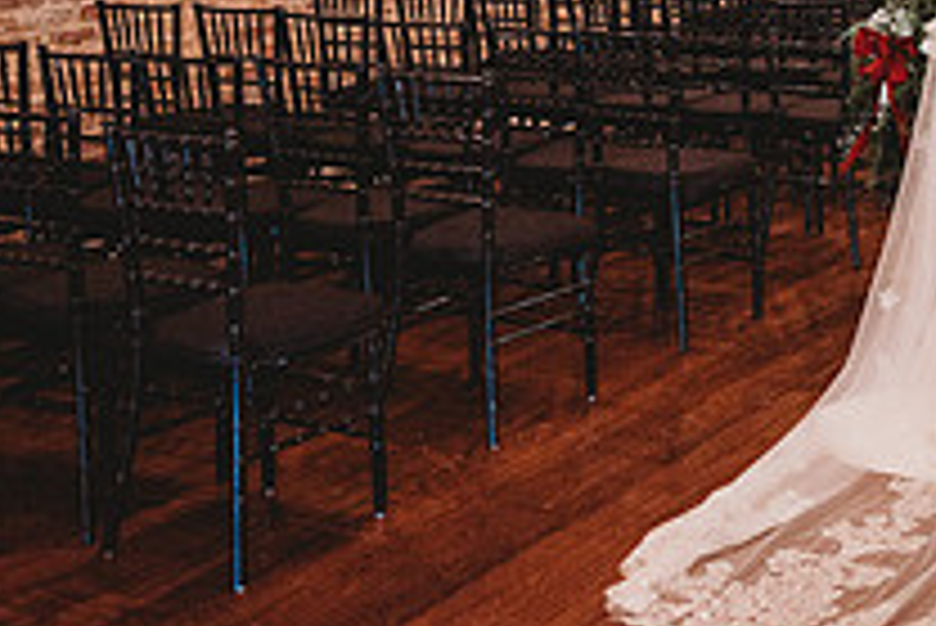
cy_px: -187
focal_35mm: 67
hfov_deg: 27.6
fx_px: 1743
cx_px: 1017
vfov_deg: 18.9
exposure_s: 1/160
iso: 1600
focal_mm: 24
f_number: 2.2
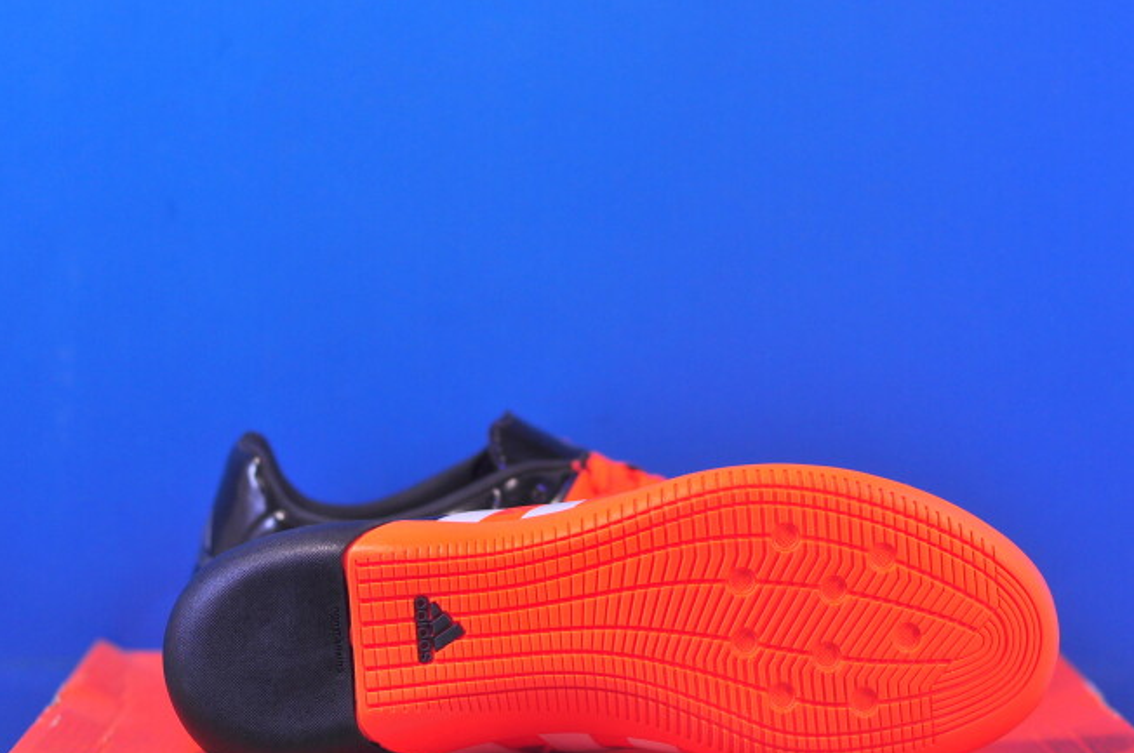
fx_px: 2894
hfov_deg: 22.2
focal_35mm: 92
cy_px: 416
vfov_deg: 14.8
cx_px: 577
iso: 250
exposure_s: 1/320
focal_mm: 50
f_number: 2.5
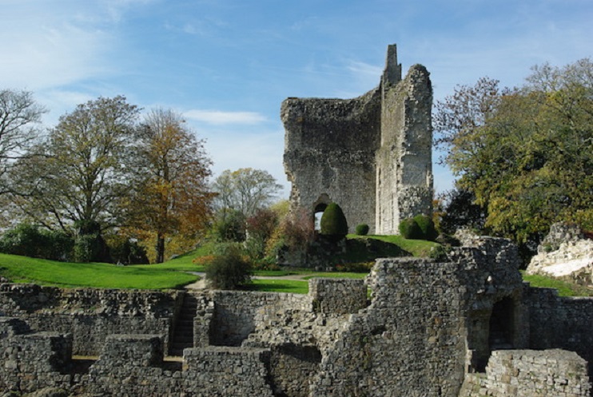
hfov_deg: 46.3
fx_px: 693
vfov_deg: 32.0
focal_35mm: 42
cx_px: 296
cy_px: 198
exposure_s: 1/250
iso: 100
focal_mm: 28.13
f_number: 8
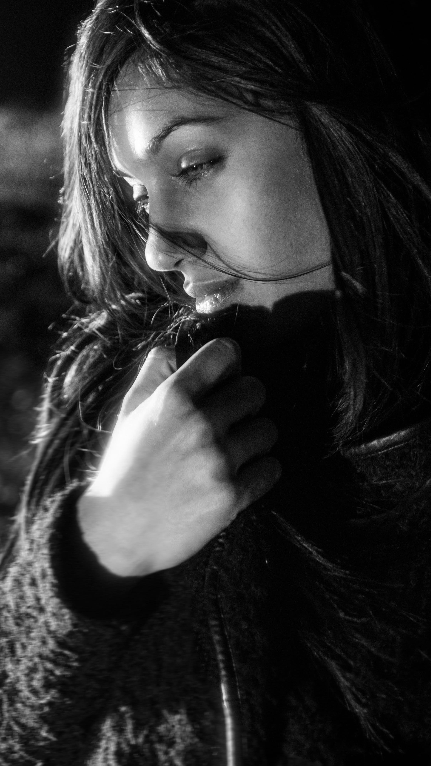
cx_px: 153
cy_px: 383
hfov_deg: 11.1
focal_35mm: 109
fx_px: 2215
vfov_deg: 19.6
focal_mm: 46
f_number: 2.8
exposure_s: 1/100
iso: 1250
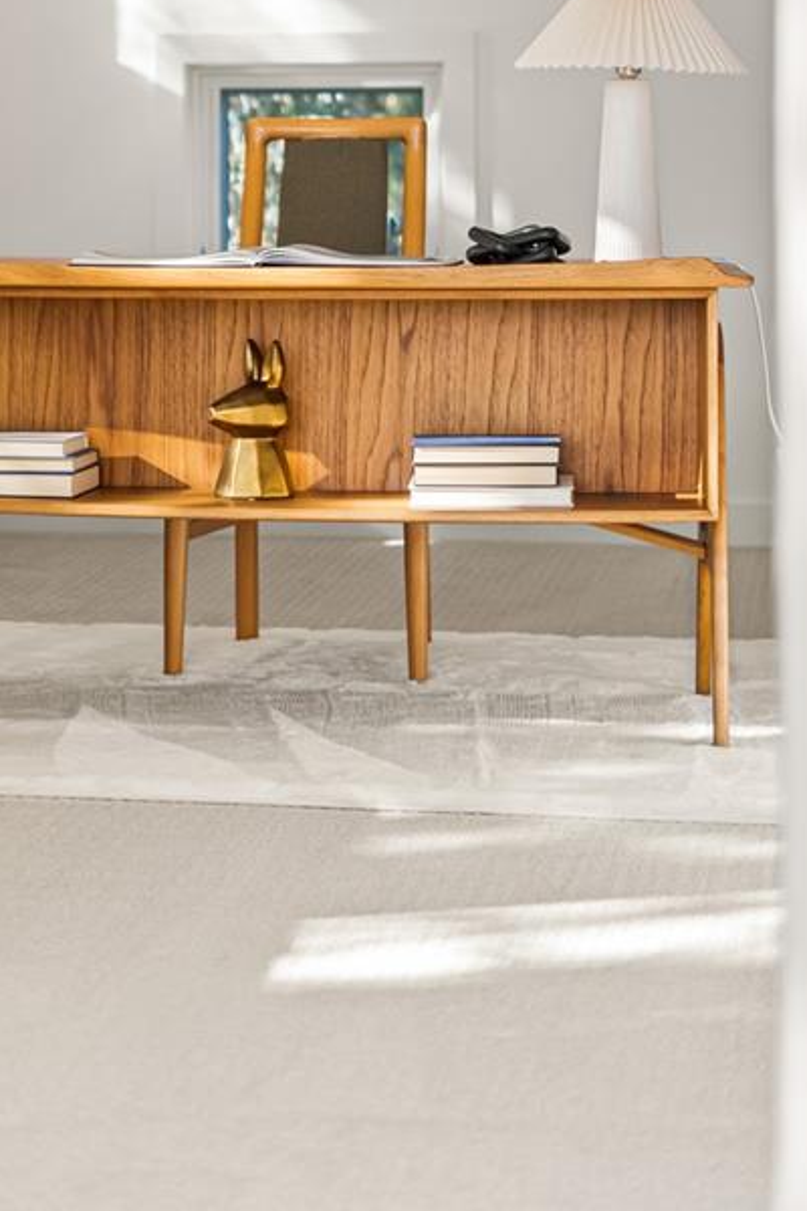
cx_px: 127
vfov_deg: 20.1
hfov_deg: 13.6
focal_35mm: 100
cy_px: 178
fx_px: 3362
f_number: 1.8
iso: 400
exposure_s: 1/1250
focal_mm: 50
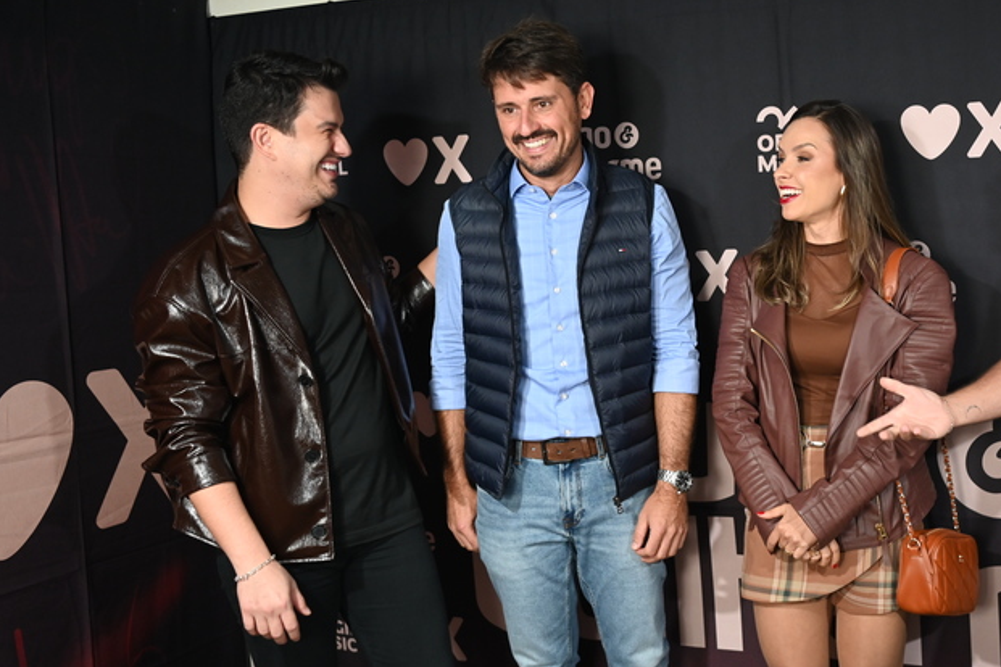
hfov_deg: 45.5
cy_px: 346
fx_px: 1168
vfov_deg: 31.9
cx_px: 690
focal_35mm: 42
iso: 1800
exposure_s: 1/125
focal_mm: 29
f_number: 2.8
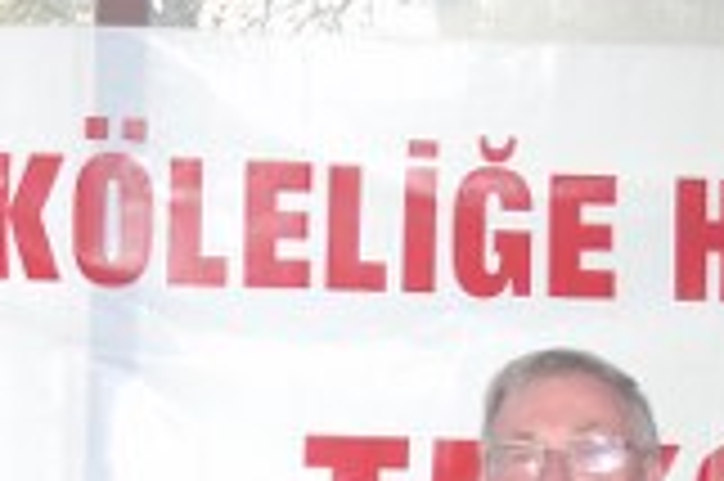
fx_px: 2049
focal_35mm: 102
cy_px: 625
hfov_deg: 20.0
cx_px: 225
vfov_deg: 12.9
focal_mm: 26
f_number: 4.5
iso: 200
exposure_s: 1/80
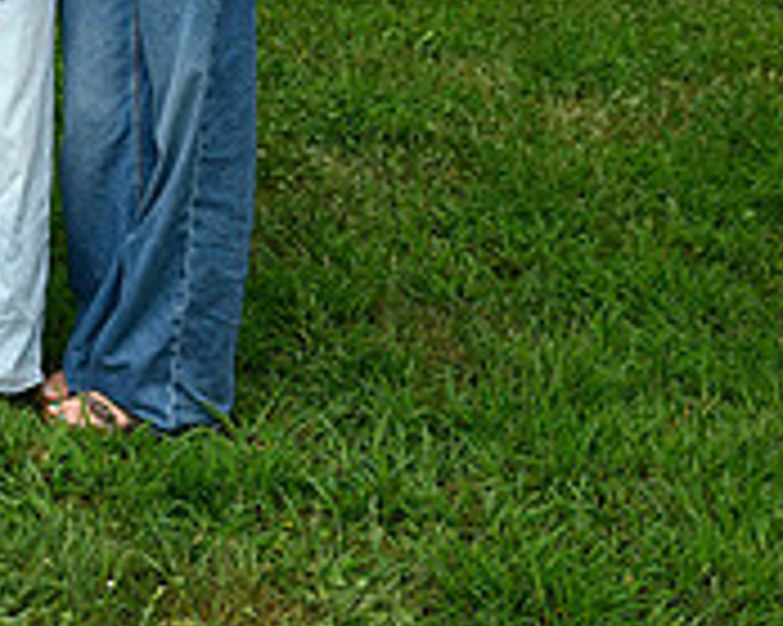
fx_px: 2316
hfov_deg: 17.7
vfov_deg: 14.7
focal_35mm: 100
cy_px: -178
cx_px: -306
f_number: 5.6
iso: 1600
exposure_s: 1/250
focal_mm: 32
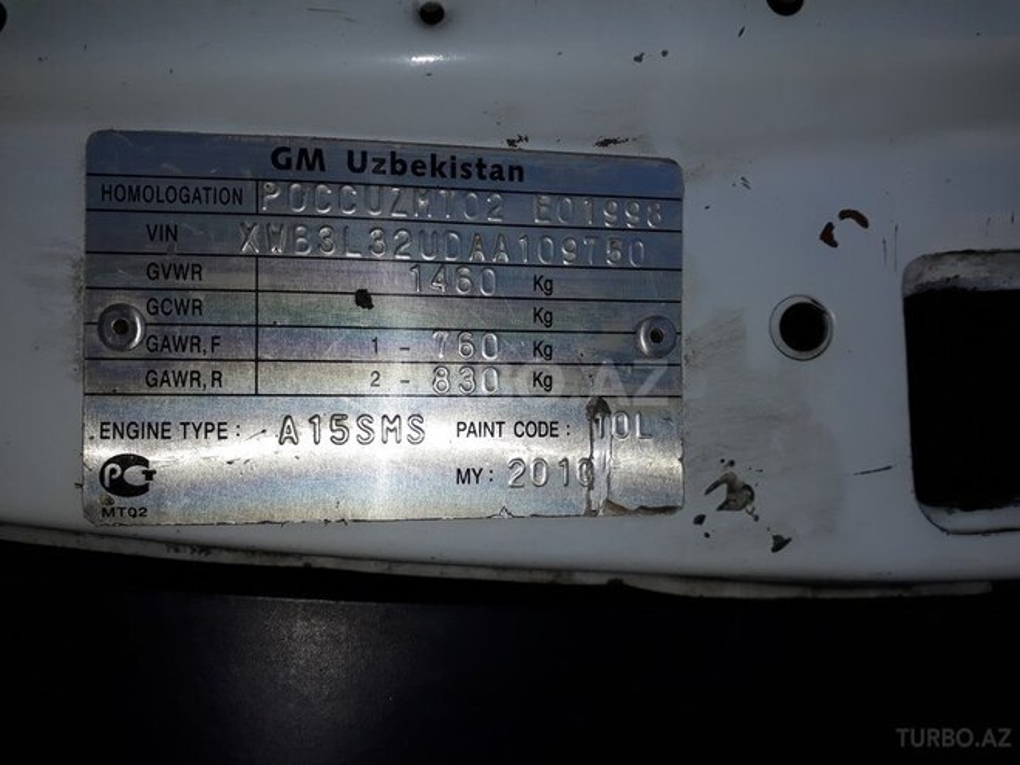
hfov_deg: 65.3
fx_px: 796
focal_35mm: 27
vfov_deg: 51.4
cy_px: 382
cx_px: 510
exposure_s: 1/1522
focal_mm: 3.6
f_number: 1.9
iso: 40
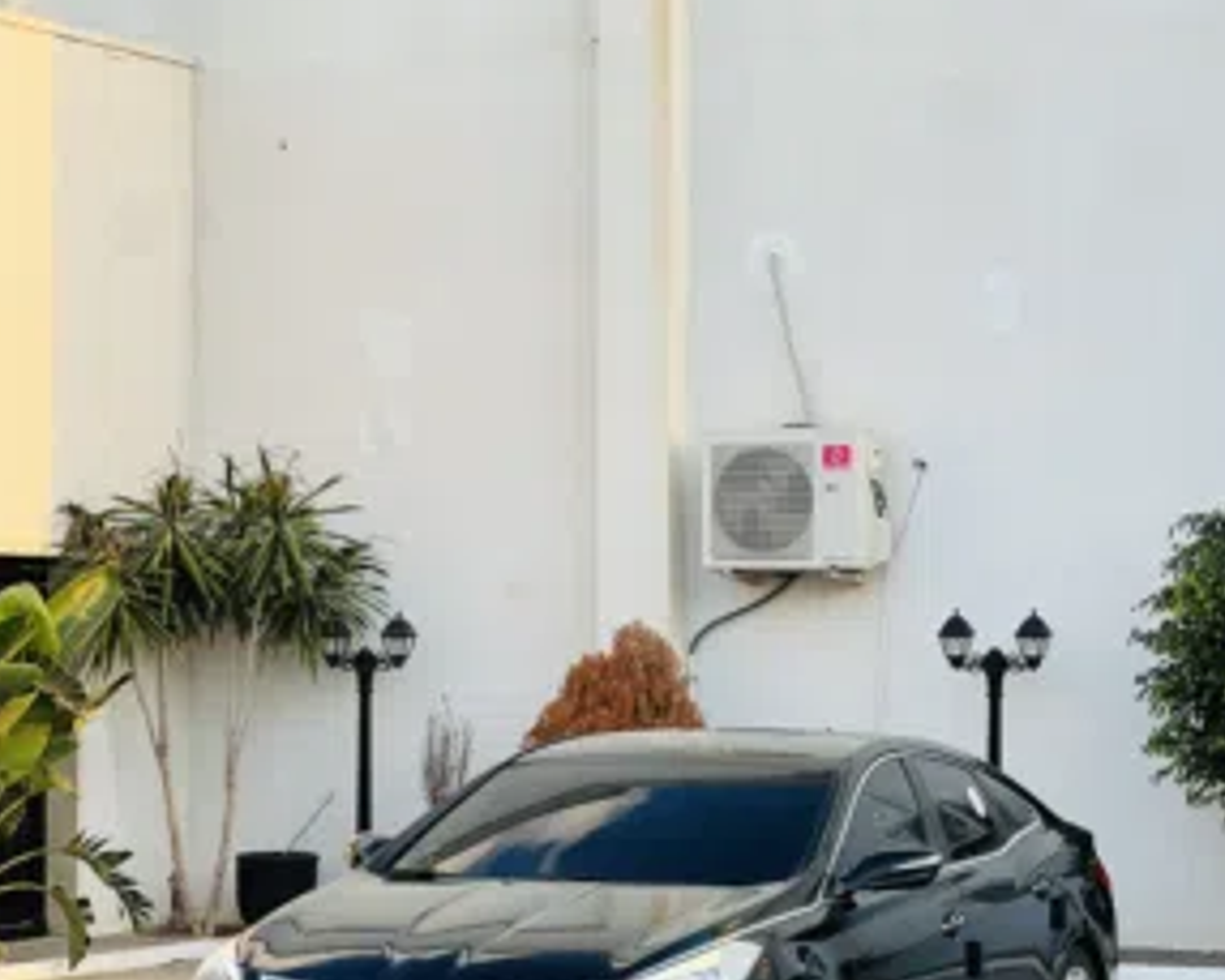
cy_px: 514
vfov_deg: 14.7
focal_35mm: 105
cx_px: 625
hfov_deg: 18.3
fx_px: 3808
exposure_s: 1/121
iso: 40
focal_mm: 9
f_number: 2.8
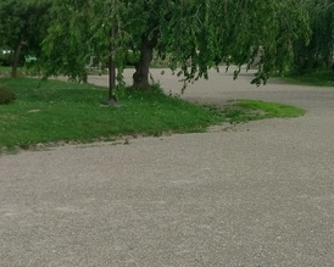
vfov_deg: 20.6
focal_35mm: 74
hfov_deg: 24.9
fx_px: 731
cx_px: 306
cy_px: 93
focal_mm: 4.58
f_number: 1.8
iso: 100
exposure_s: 1/1778
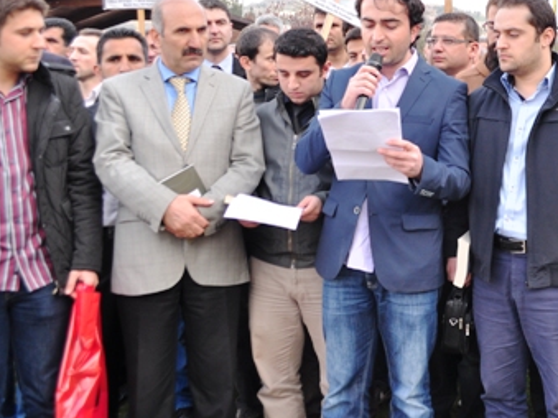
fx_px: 790
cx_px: 491
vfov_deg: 29.5
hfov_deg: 36.7
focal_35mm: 49
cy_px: 142
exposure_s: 1/100
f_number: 5
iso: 200
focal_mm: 18
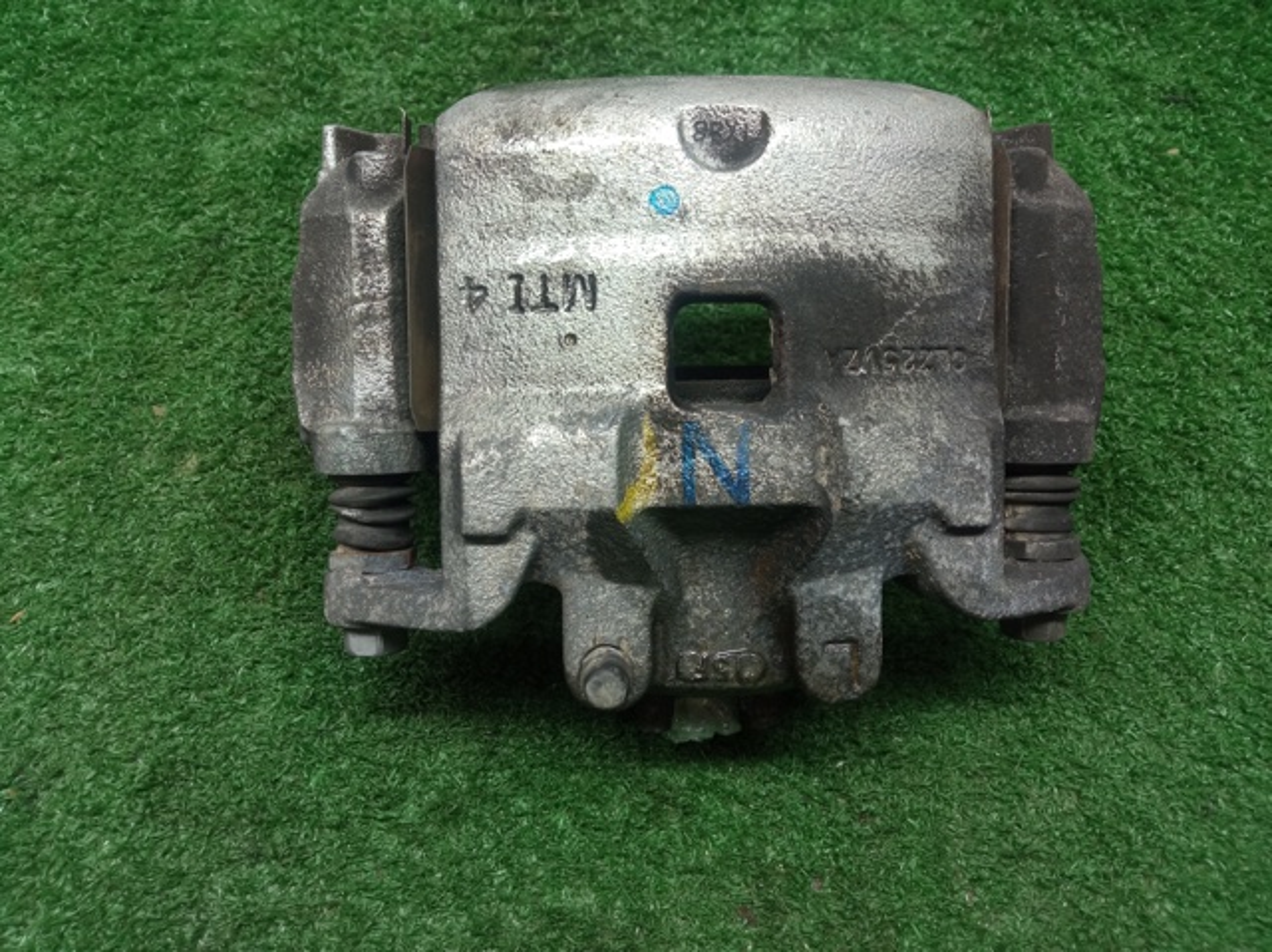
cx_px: 636
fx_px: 991
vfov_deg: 51.3
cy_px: 476
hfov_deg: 65.4
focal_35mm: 27
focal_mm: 3.79
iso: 248
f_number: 2.2
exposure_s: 1/33.3
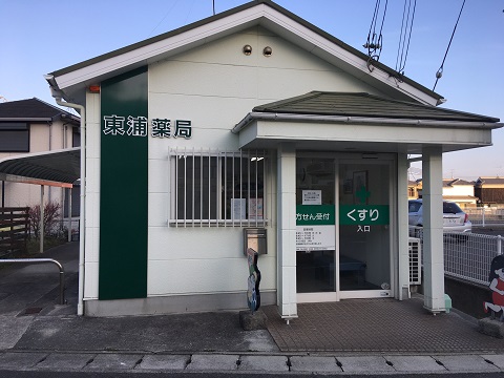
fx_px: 422
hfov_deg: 61.7
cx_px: 252
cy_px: 189
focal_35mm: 29
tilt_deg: -0.2
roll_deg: -1.2
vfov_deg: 48.2
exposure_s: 1/450
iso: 25
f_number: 2.2
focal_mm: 4.15
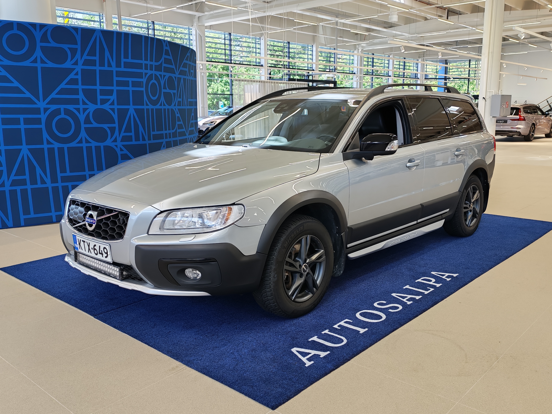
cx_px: 276
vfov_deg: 42.9
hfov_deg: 55.4
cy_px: 207
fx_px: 526
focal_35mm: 33
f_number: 1.9
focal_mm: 6.12
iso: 160
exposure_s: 1/100
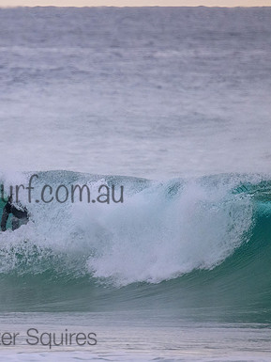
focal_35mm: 1160
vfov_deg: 1.7
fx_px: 12102
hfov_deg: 1.3
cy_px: 181
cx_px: 24
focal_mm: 800
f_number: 11
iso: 5600
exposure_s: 1/320
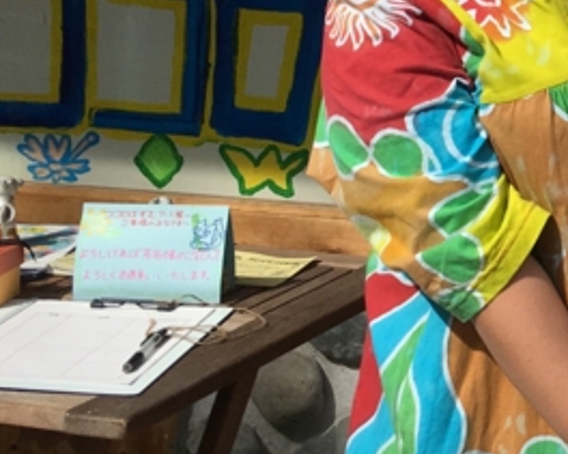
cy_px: 39
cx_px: 992
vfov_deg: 13.9
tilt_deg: -6.3
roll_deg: -3.9
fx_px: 1848
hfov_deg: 15.3
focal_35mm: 110
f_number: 2.2
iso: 25
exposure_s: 1/2262
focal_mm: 4.15
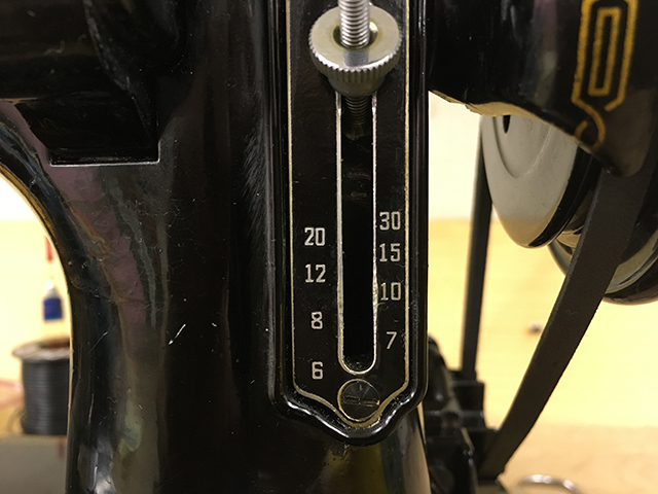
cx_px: 329
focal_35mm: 29
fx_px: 551
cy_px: 247
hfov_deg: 61.7
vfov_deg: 48.2
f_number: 2.2
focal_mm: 4.15
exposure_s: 1/30
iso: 160
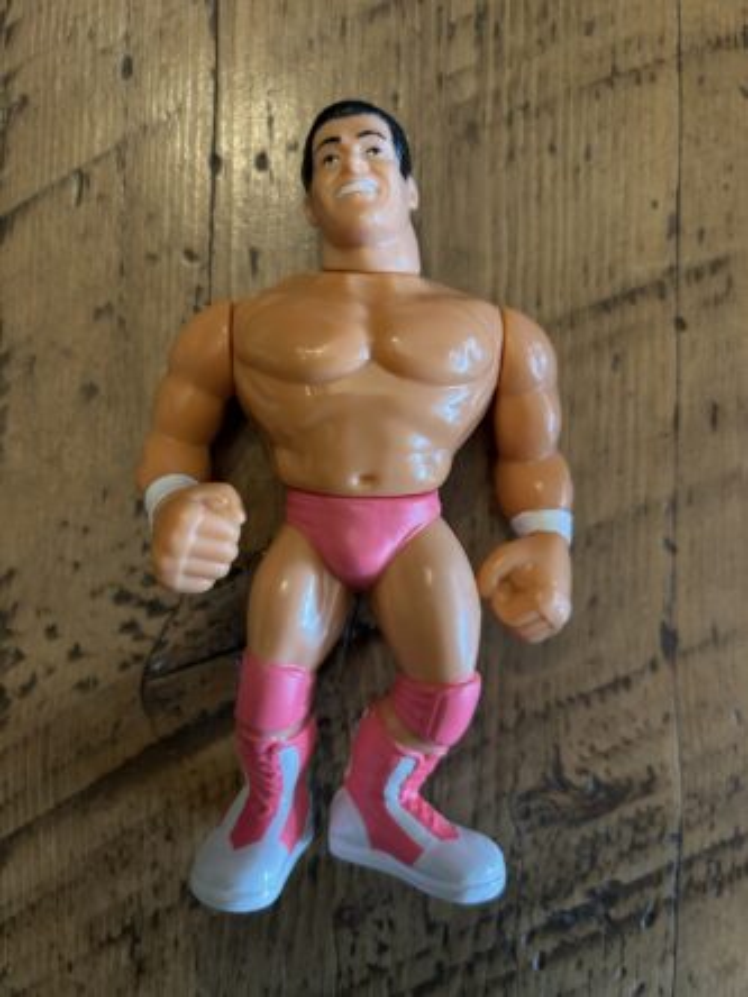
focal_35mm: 26
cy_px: 498
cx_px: 374
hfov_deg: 53.1
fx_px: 749
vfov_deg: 67.3
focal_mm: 5.7
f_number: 1.5
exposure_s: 1/60
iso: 320
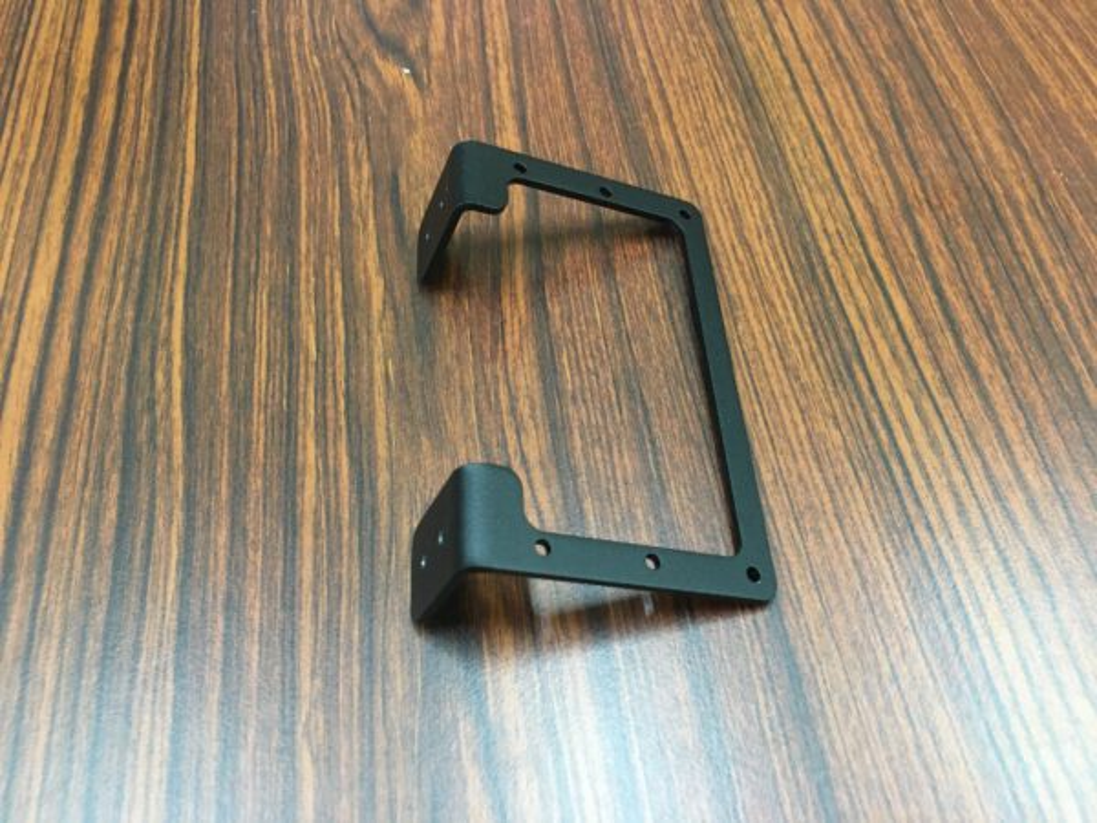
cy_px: 412
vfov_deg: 48.2
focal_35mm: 29
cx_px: 548
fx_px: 919
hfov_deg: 61.7
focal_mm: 4.15
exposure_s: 1/20
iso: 200
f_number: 2.2
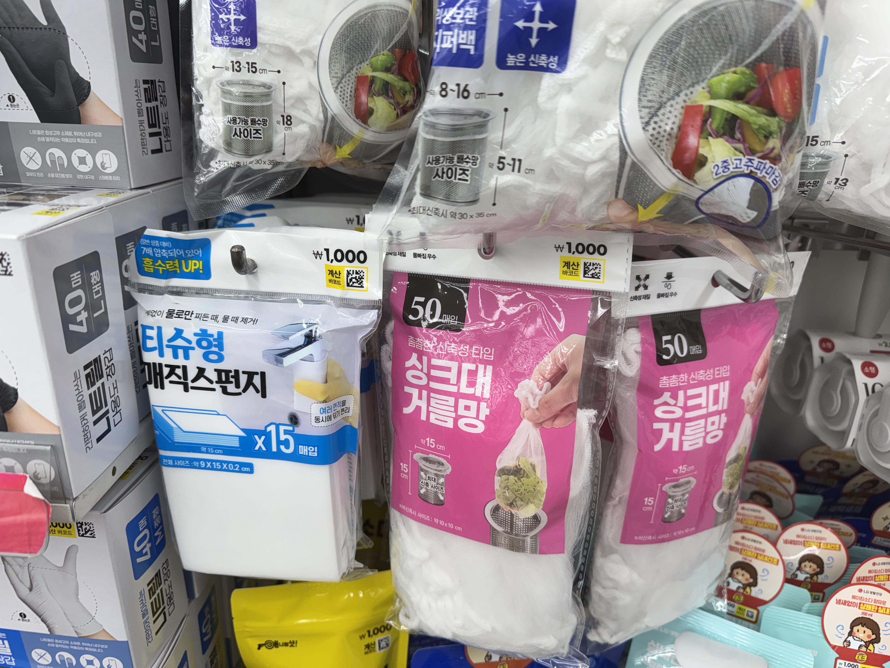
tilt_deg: -21.0
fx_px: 617
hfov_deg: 71.6
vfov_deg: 56.8
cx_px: 445
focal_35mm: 24
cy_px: 334
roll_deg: -2.6
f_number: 1.78
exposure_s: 1/151
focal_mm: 6.76
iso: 64
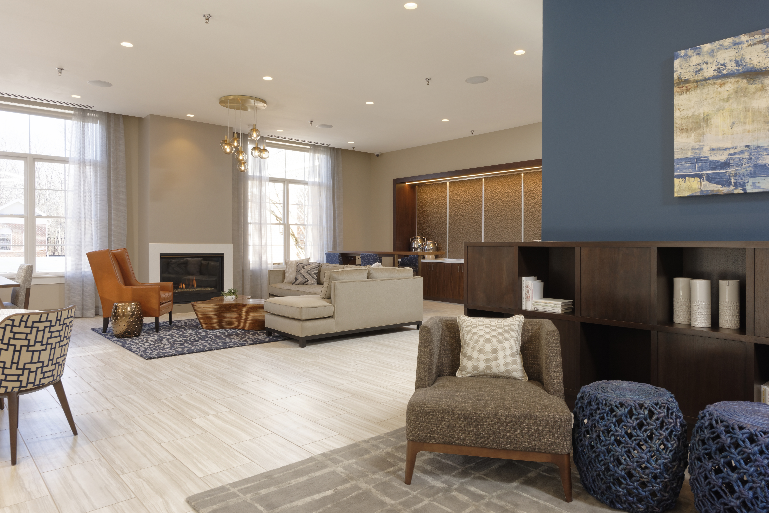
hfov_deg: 73.7
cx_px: 384
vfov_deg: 53.2
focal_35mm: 24
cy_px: 256
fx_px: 513
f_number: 18
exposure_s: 1/5
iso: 250
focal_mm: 24
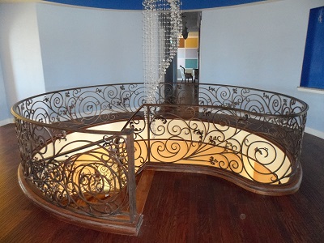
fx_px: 243
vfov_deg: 53.1
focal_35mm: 26
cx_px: 162
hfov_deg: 67.3
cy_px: 122
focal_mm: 4.9
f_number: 3.3
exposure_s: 1/30
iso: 640
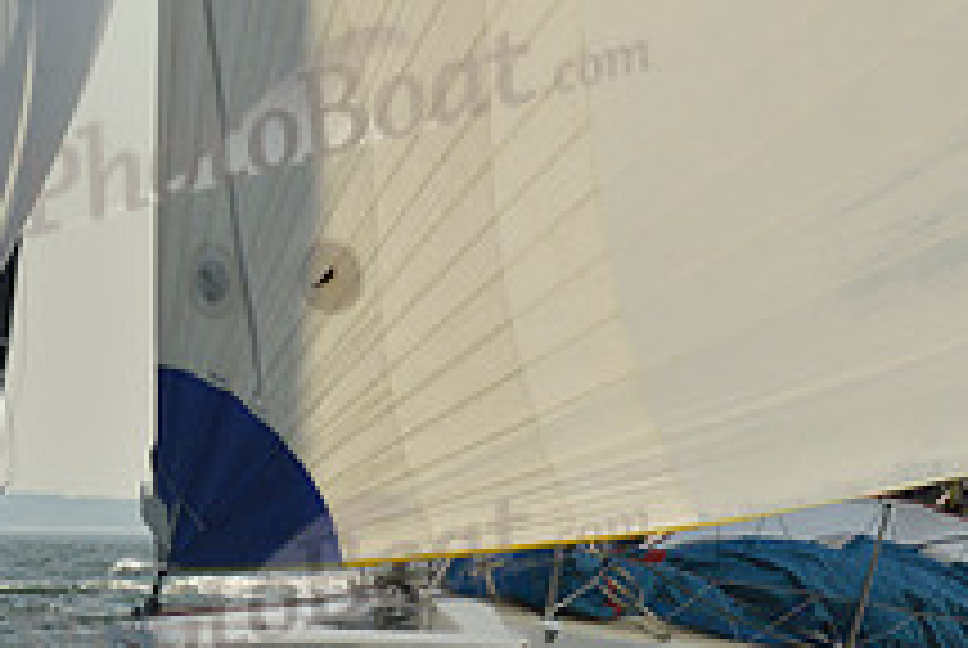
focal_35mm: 283
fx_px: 7620
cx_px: 887
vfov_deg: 4.9
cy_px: 290
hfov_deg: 7.2
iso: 200
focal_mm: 105
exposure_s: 1/2500
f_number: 5.6
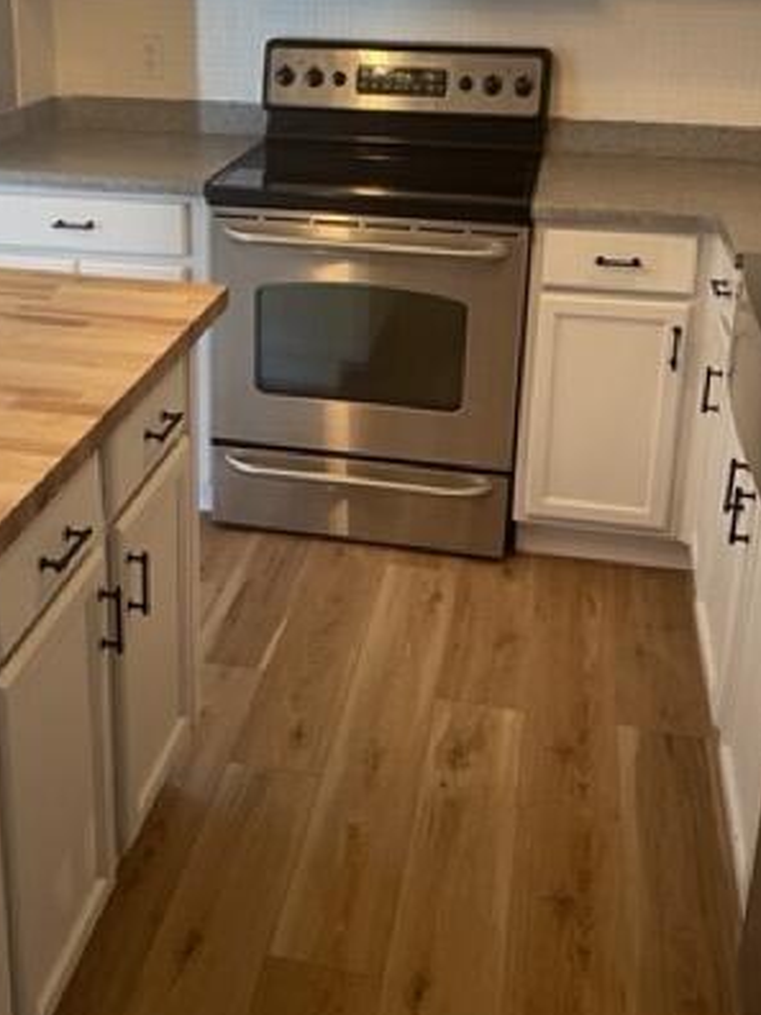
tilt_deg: -18.3
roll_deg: -1.2
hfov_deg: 34.2
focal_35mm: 42
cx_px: 287
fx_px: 1231
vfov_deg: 44.0
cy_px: 315
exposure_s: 1/60
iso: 250
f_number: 1.6
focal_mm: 5.1
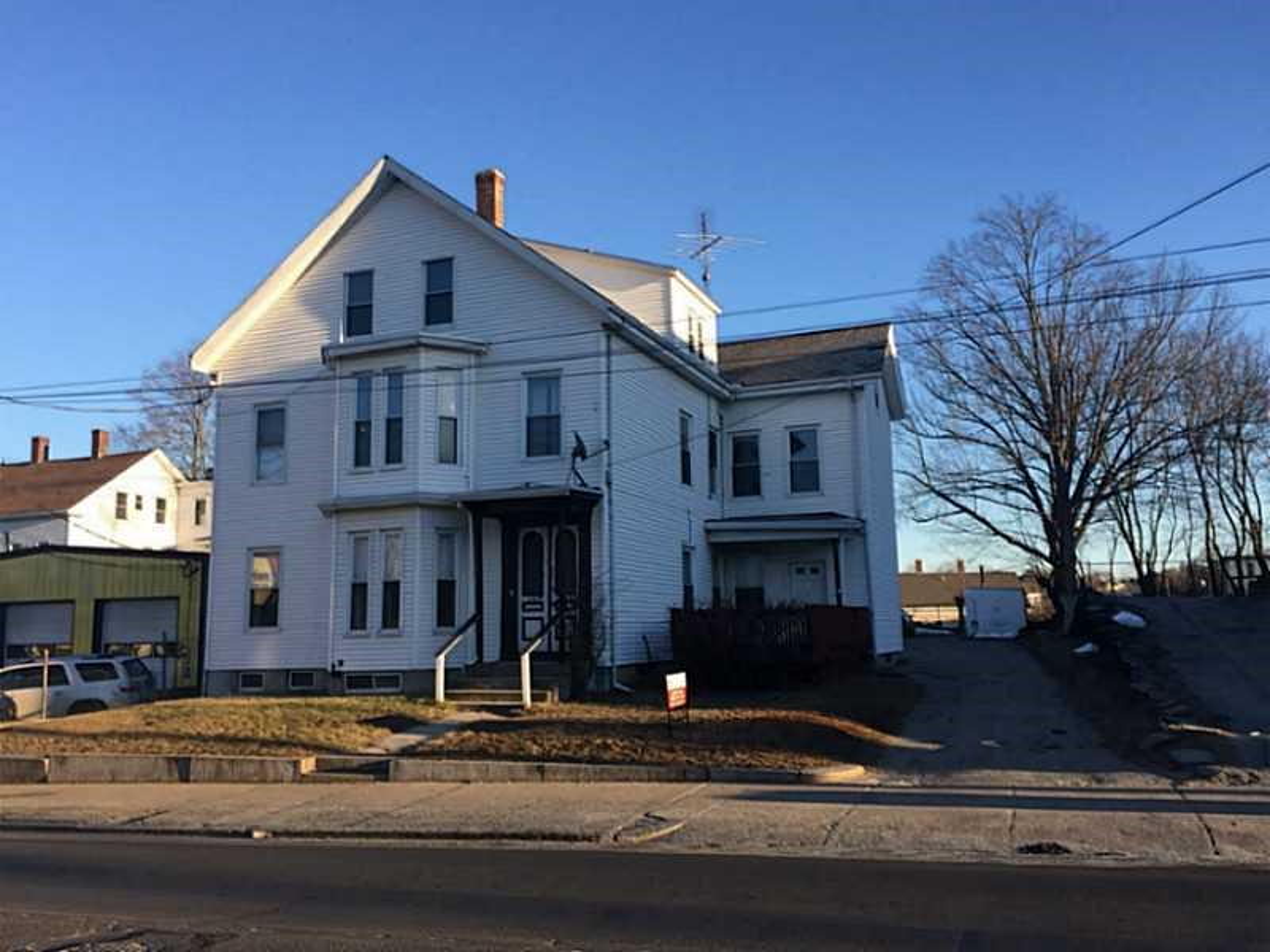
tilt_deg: +8.1
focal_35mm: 29
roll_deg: -0.1
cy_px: 476
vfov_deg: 48.2
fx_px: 1064
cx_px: 635
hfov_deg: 61.7
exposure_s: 1/618
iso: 32
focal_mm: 4.15
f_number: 2.2
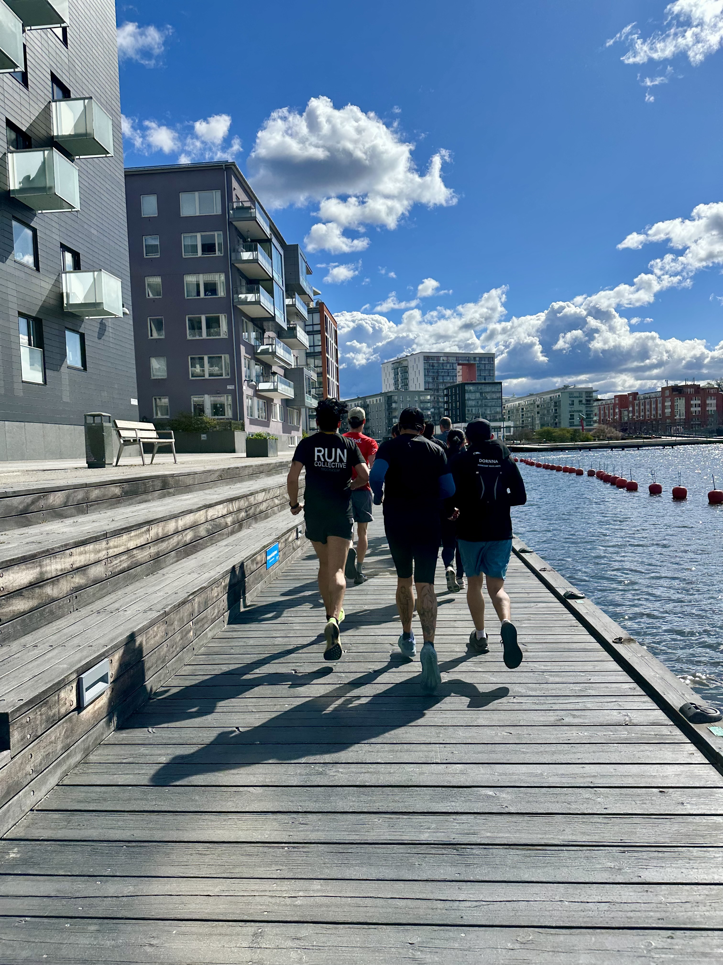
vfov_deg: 71.6
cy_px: 482
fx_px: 668
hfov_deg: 56.8
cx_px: 362
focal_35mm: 24
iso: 80
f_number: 1.78
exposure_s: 1/8197
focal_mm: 6.86
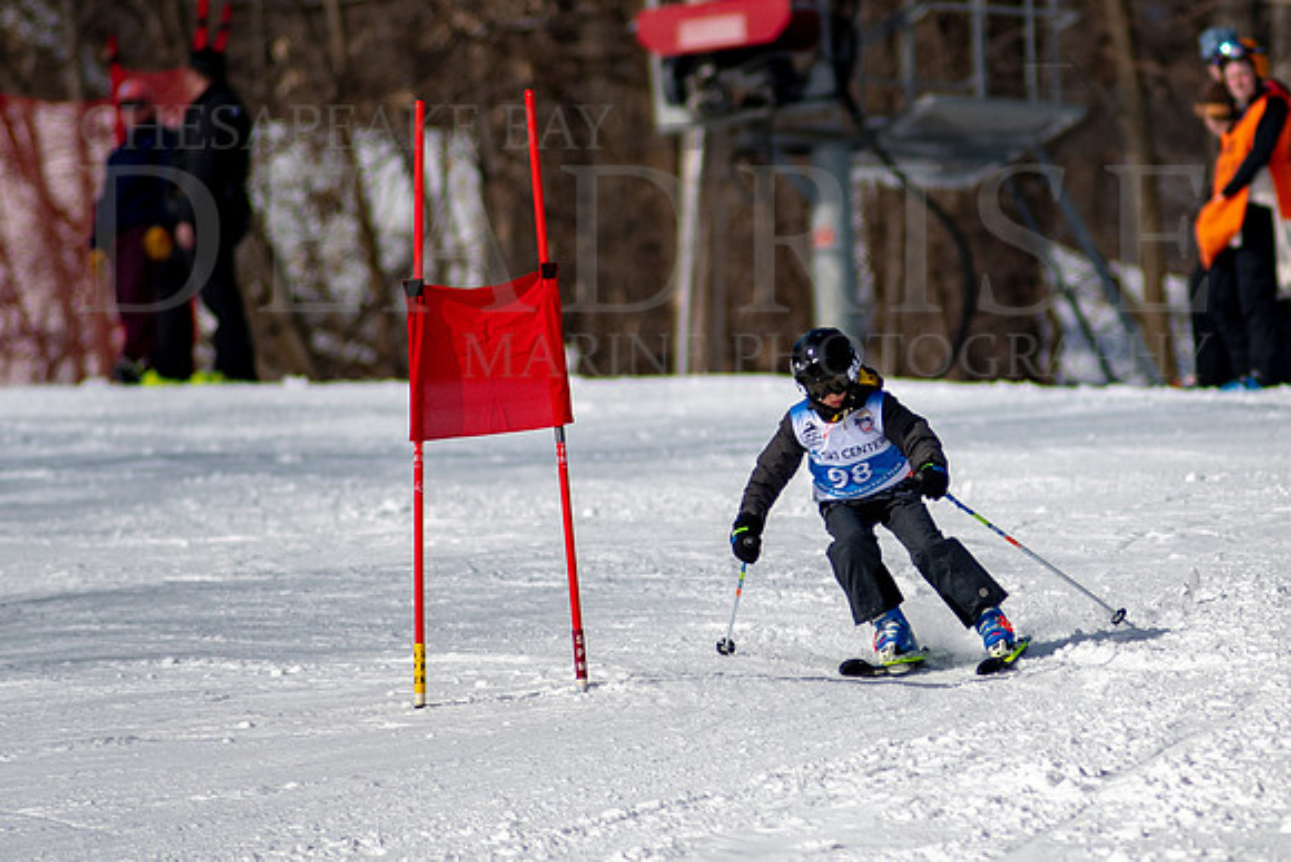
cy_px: 442
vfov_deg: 1.9
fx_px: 26364
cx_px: 959
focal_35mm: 735
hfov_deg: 2.8
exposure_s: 1/6400
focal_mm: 300
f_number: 2.8
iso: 100
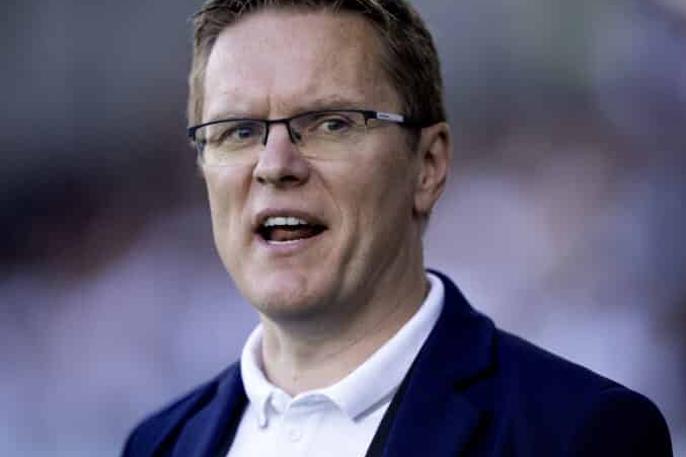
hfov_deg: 4.5
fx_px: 8649
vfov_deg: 3.0
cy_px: 216
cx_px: 324
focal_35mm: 454
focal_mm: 400
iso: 1000
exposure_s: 1/1000
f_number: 2.8
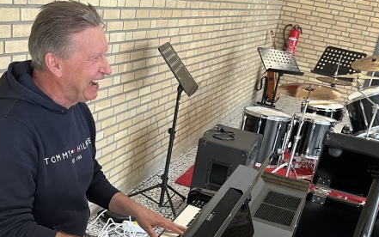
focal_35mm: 50
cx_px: 179
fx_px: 517
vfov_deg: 24.7
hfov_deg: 40.3
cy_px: 234
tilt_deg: -25.9
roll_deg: -10.4
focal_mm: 5.1
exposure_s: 1/50
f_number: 1.6
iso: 160
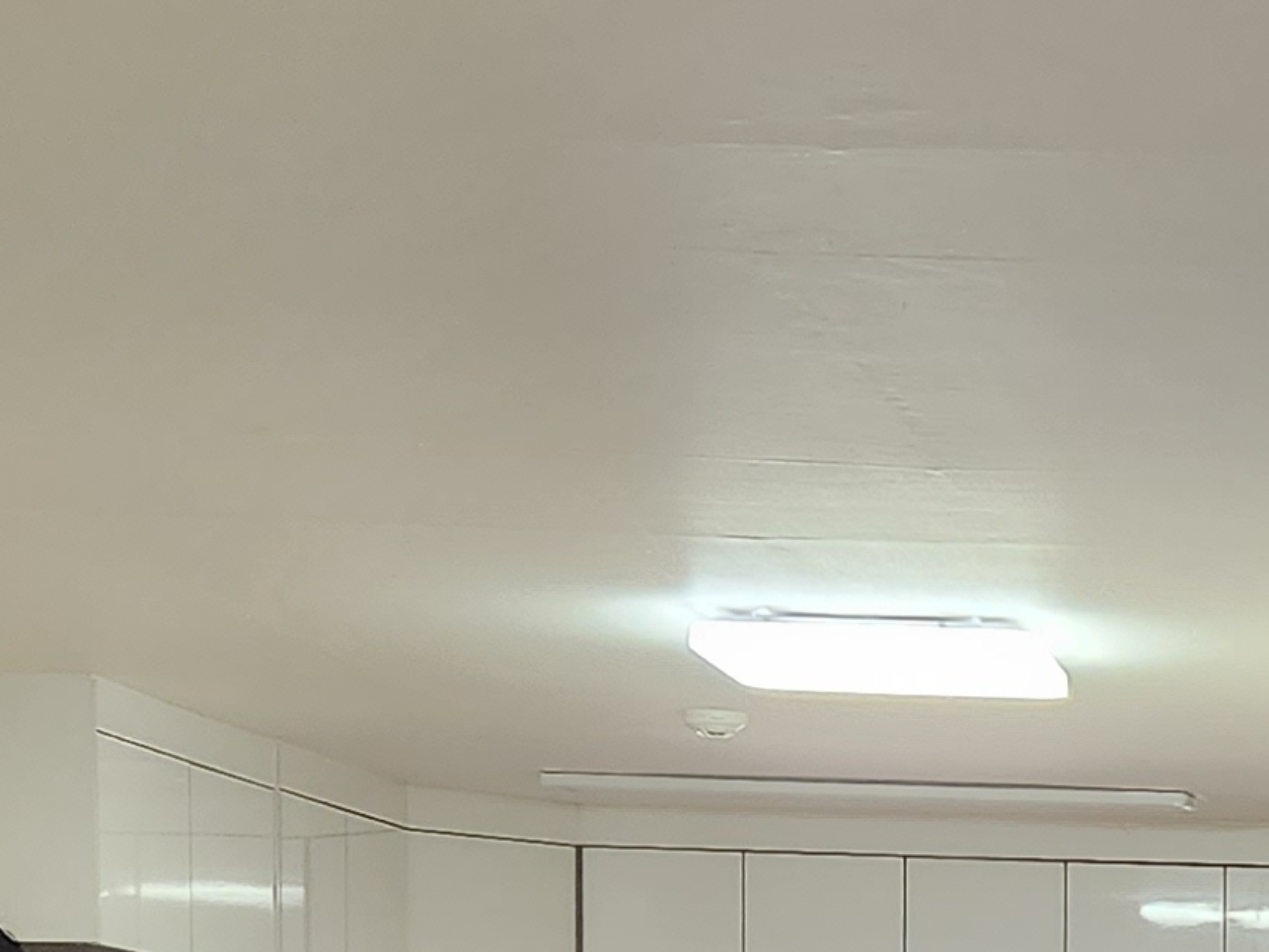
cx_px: 1571
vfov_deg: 12.8
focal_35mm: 109
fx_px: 3996
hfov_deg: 17.1
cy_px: 1487
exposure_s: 1/120
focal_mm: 5.4
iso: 320
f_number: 1.8
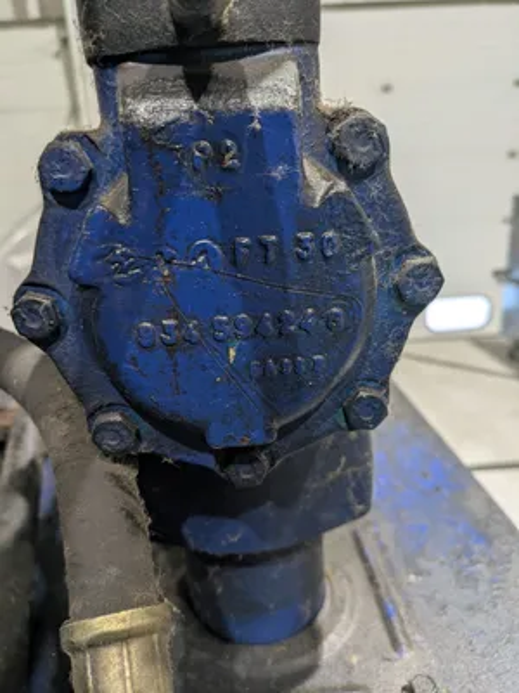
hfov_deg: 54.9
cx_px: 260
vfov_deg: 69.4
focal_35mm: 25
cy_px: 346
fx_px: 500
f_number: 1.89
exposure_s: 1/40
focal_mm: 5.43
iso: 174
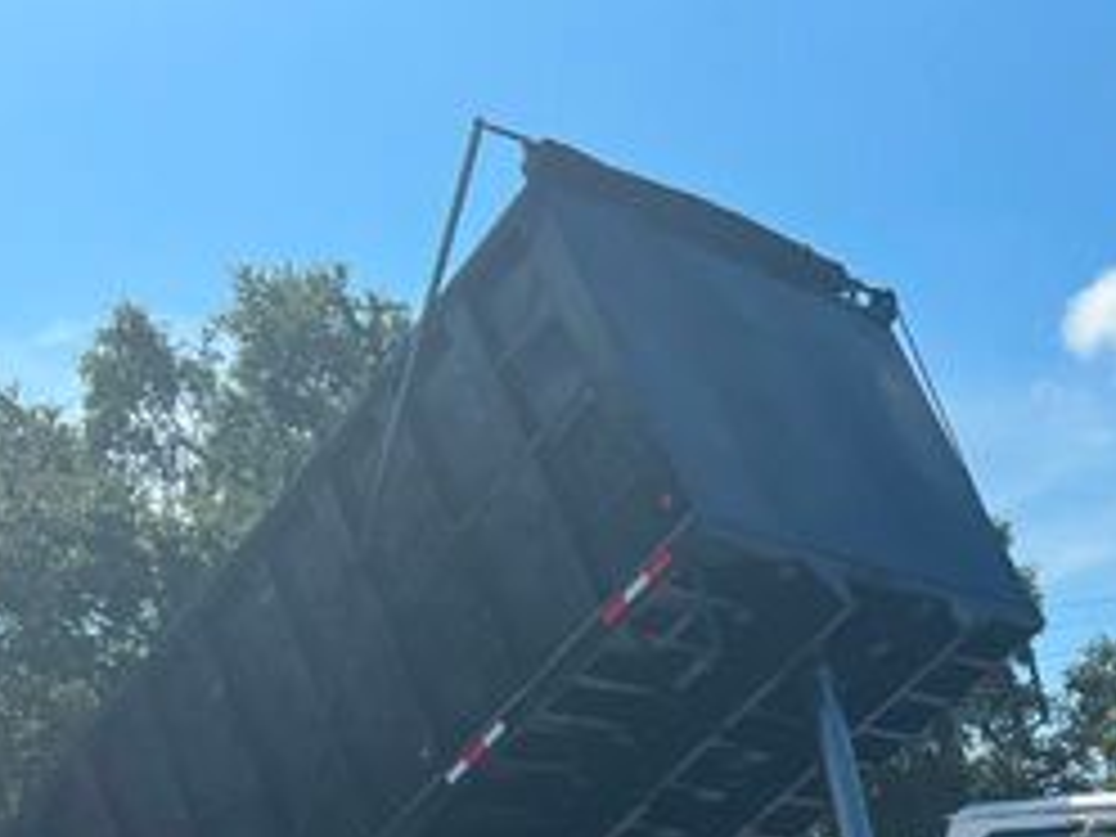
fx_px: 2160
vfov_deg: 20.5
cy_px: 999
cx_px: 886
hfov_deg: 28.4
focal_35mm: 67
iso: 50
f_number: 1.5
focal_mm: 5.7
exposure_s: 1/5076
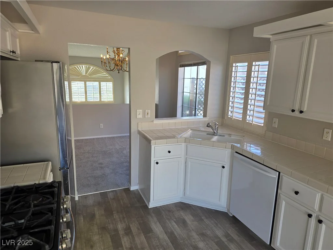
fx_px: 221
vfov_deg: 58.9
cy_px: 125
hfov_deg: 73.9
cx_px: 166
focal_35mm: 23
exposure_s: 1/120
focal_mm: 6.3
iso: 40
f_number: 1.7
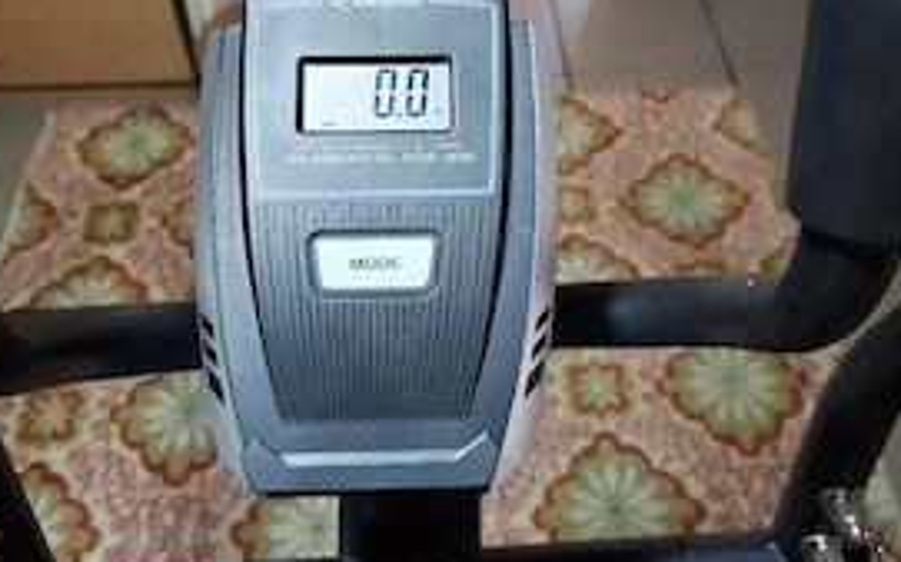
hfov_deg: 54.0
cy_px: 126
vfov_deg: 34.4
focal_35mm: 36
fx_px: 883
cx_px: 449
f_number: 1.8
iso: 250
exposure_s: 1/50
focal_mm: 5.54
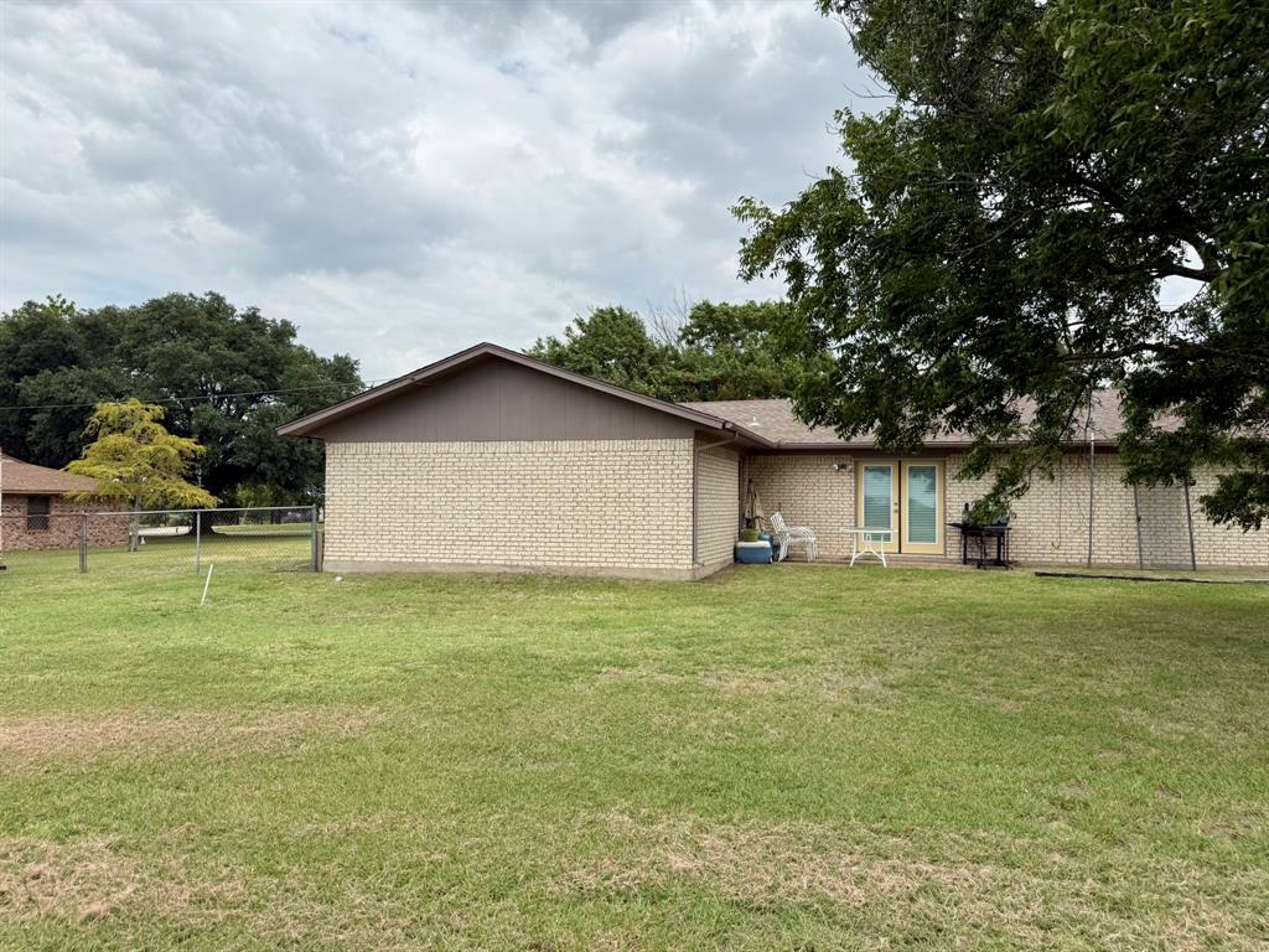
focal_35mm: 24
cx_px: 634
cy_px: 476
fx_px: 880
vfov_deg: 56.8
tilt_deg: +2.0
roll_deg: -1.2
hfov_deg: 71.6
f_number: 1.78
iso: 80
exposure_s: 1/5319
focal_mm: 6.76
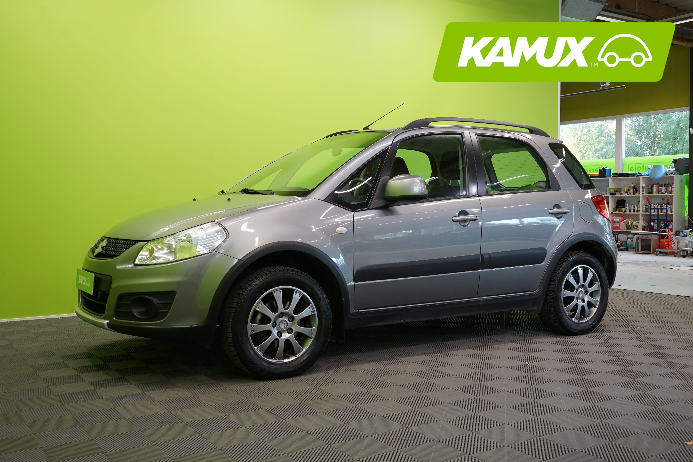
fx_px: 693
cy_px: 231
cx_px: 346
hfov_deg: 53.1
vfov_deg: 36.9
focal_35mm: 36
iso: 400
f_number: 5.6
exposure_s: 1/25
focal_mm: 36
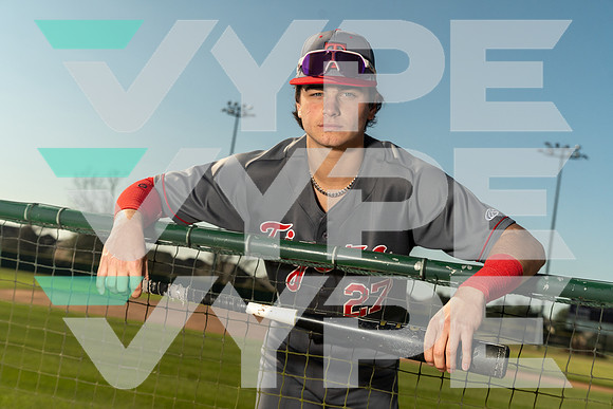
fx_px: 903
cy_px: 204
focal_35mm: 53
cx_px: 306
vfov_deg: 25.5
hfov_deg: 37.5
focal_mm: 53
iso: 500
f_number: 5.6
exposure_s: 1/200
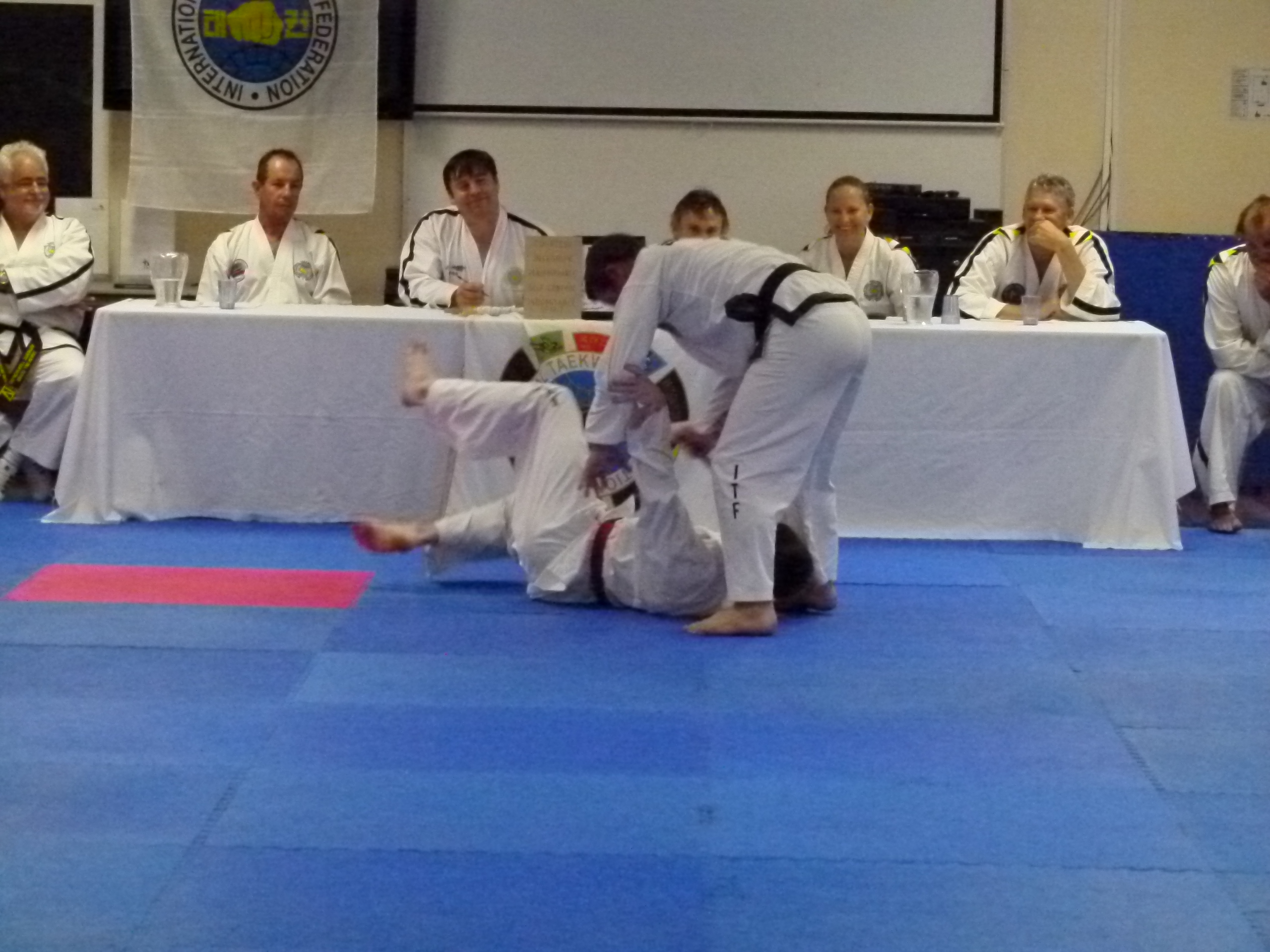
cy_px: 476
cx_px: 635
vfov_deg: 13.1
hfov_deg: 17.4
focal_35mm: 113
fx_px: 4146
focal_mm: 20.4
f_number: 3.5
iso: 1600
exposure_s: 1/80
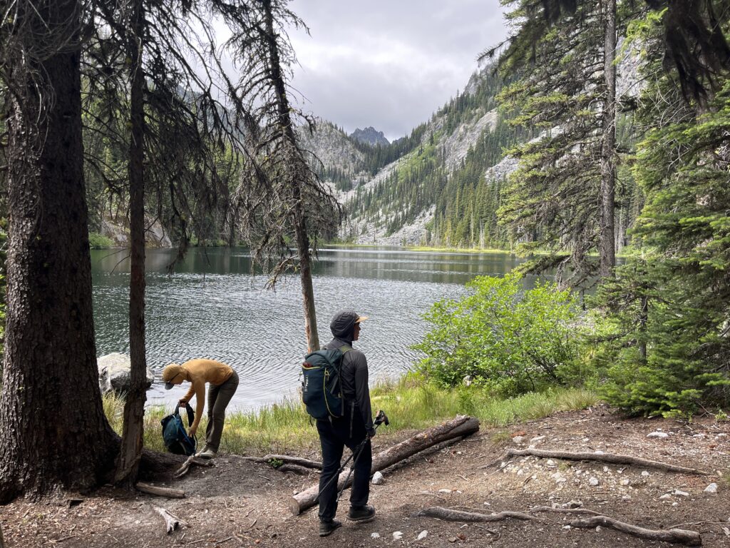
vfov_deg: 53.1
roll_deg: -1.3
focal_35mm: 26
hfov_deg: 67.3
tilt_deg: -3.6
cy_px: 274
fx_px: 548
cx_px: 365
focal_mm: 5.1
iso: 50
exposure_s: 1/804
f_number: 1.6
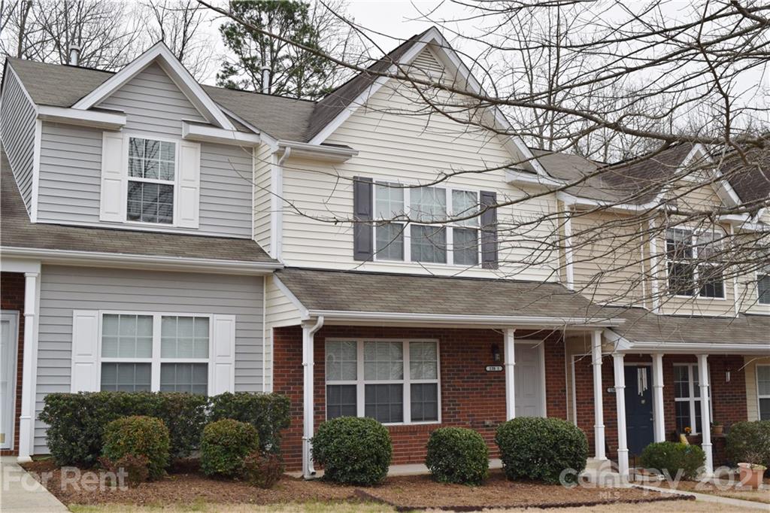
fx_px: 898
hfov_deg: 46.4
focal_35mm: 42
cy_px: 256
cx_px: 385
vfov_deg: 31.9
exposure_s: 1/320
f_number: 9
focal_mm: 28
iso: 200
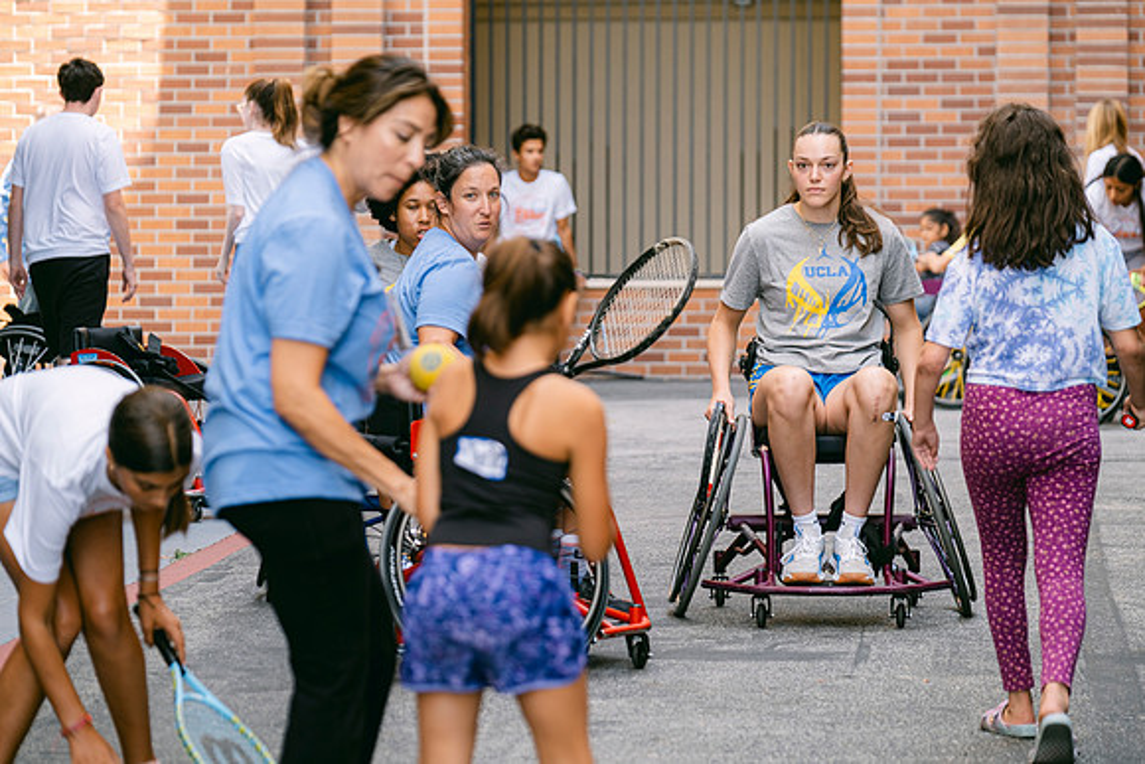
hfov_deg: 13.2
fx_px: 4960
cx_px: 572
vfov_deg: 8.8
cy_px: 382
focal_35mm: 156
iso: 160
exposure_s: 1/160
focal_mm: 102.2
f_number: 2.8
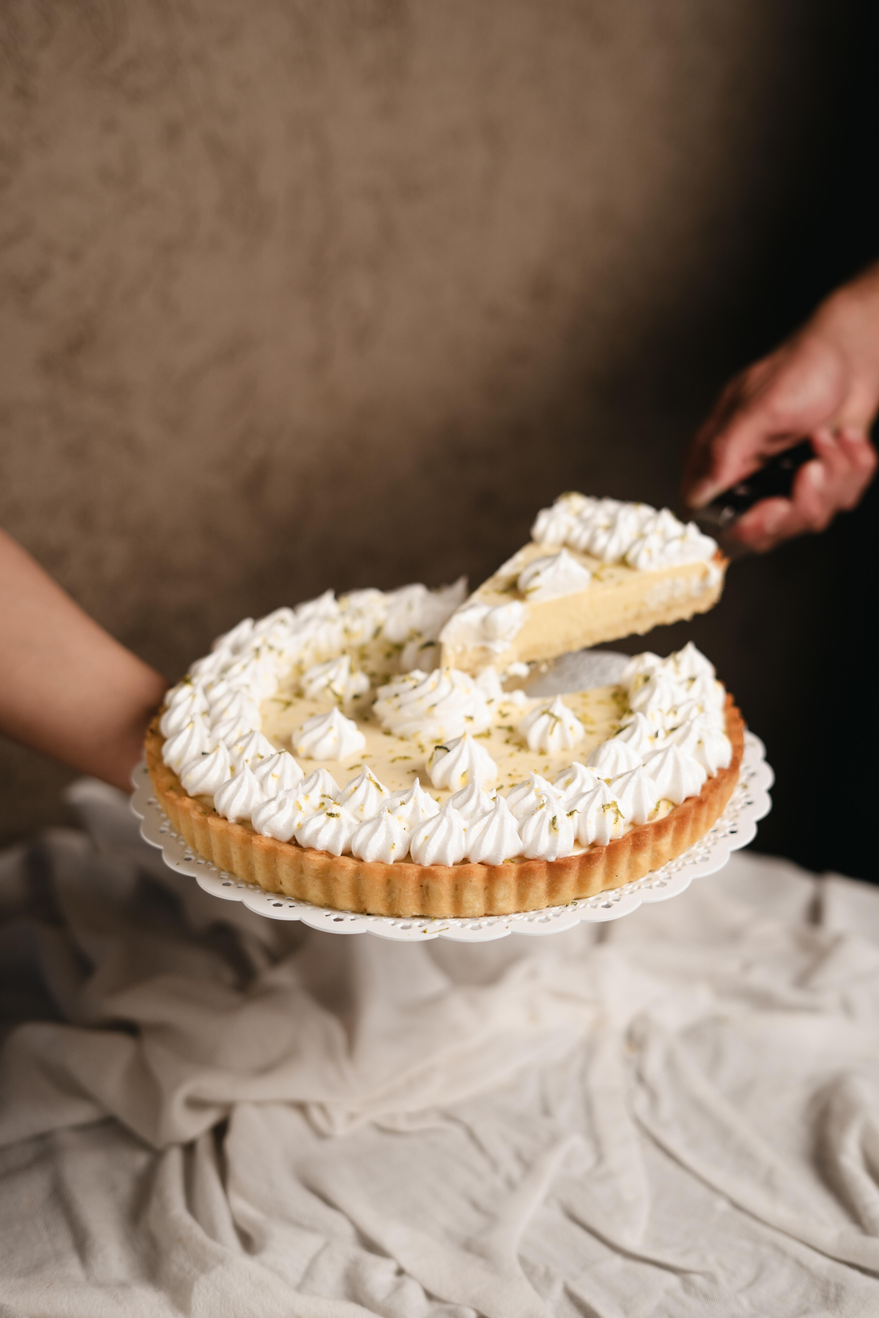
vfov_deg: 39.6
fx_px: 1831
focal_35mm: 50
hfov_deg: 27.0
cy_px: 659
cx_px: 440
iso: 100
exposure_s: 1/200
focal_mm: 50
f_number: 2.5
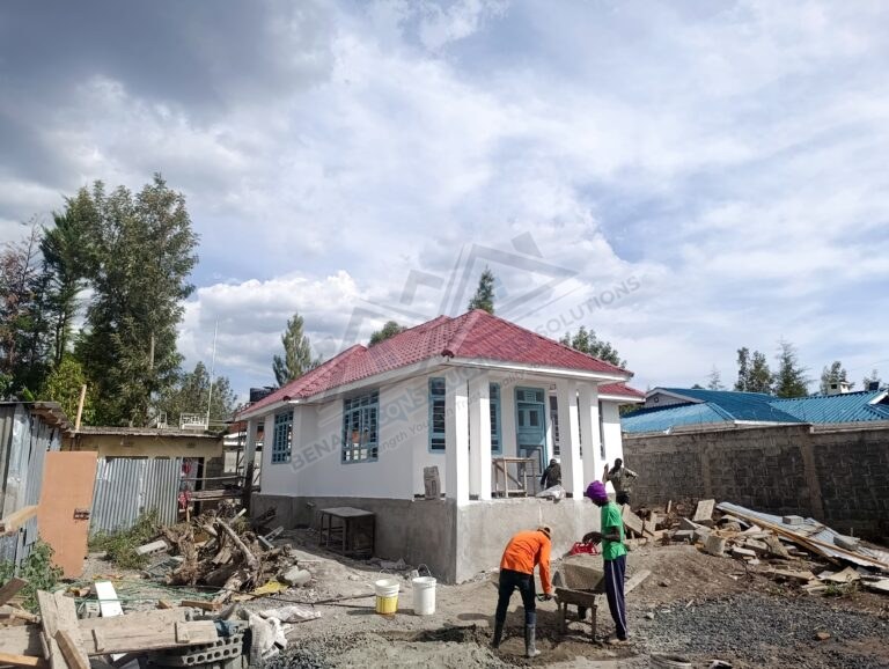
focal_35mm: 23
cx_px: 444
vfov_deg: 59.0
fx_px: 591
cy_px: 334
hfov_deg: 73.9
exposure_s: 1/732
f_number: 1.65
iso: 51
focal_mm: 6.11
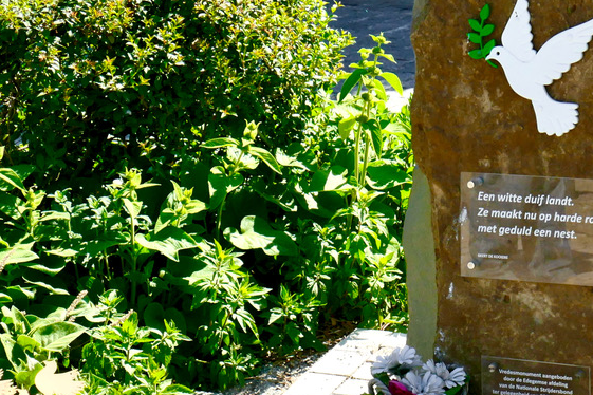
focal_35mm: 114
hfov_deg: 17.9
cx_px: 425
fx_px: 1878
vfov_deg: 11.9
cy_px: 362
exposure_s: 1/1300
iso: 125
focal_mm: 18.17
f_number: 4
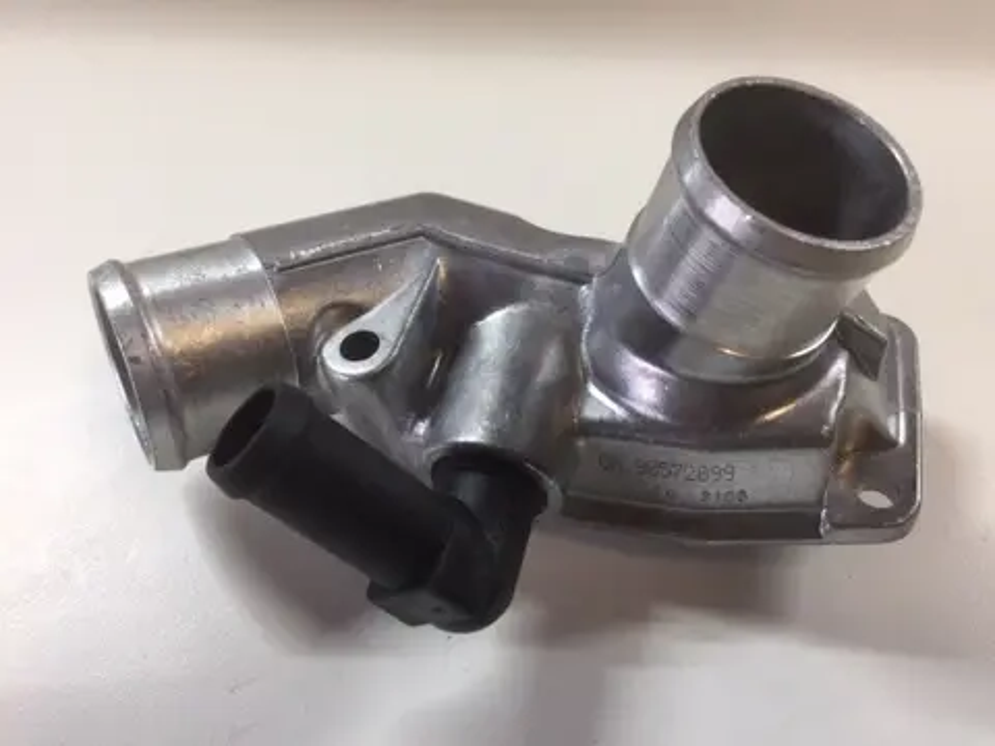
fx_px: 834
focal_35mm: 29
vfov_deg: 48.2
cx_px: 498
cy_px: 373
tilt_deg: -54.0
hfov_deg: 61.7
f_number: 2.2
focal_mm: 4.15
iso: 64
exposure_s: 1/33
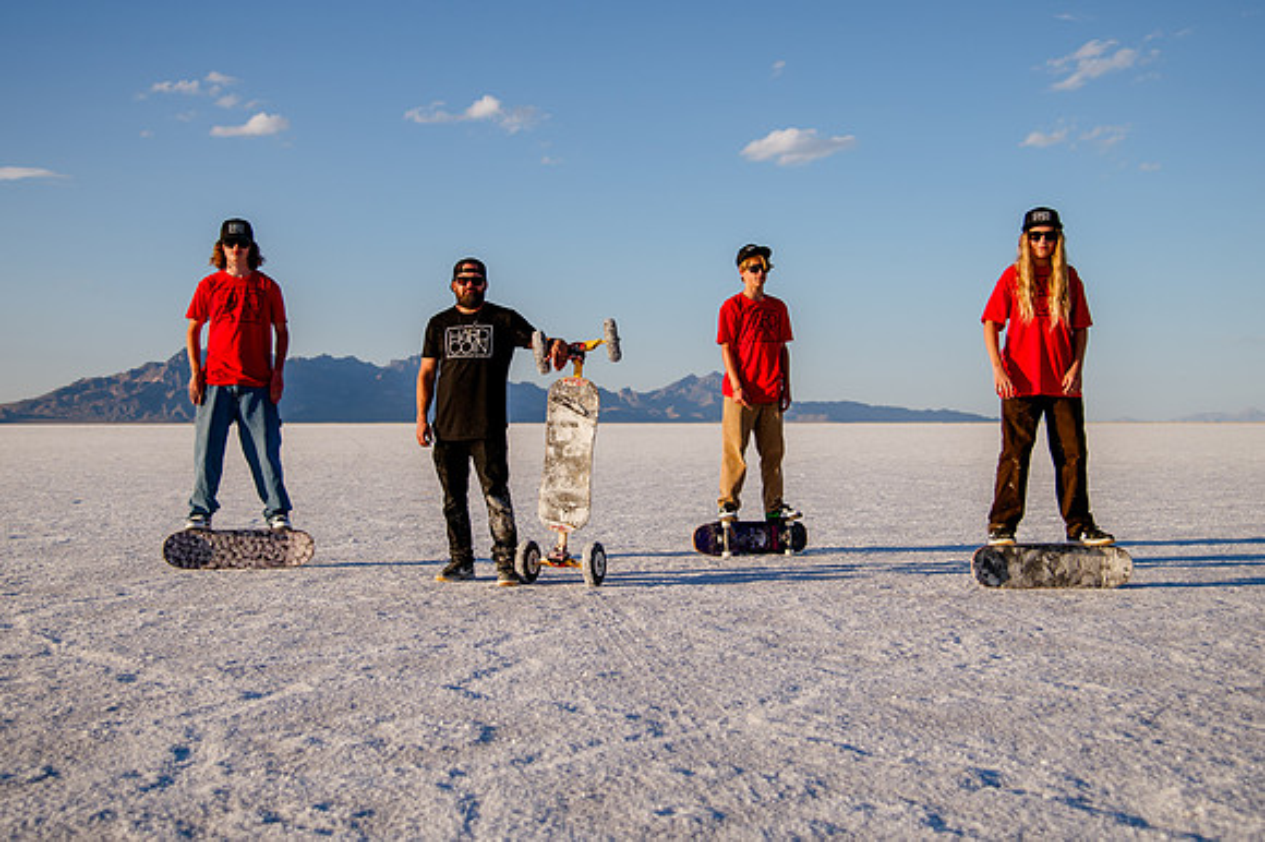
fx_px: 1663
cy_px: 349
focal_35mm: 47
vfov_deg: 28.4
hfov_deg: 41.6
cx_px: 614
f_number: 4
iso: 200
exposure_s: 1/2000
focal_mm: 40
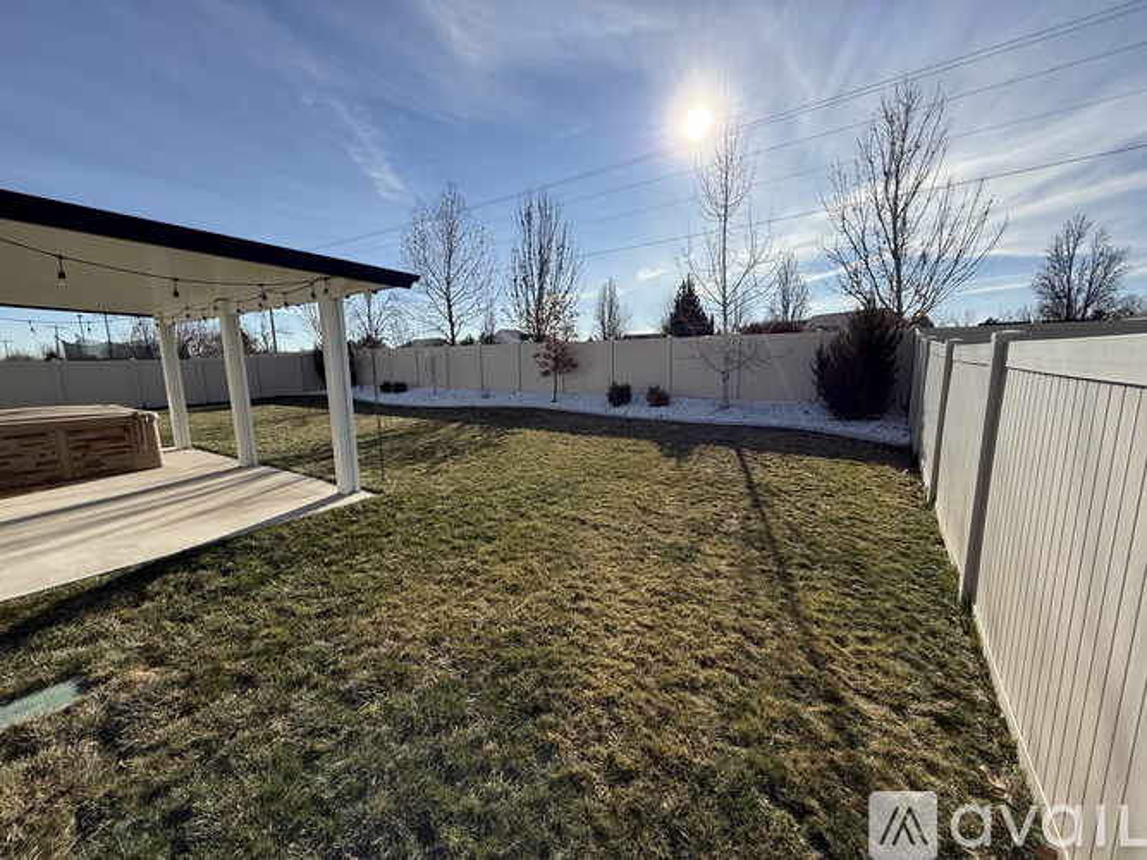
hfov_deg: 102.1
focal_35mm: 14
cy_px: 430
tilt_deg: -9.0
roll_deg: +1.2
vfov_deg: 85.7
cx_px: 574
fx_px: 464
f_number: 2.2
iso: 64
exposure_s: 1/2841
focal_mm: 2.22
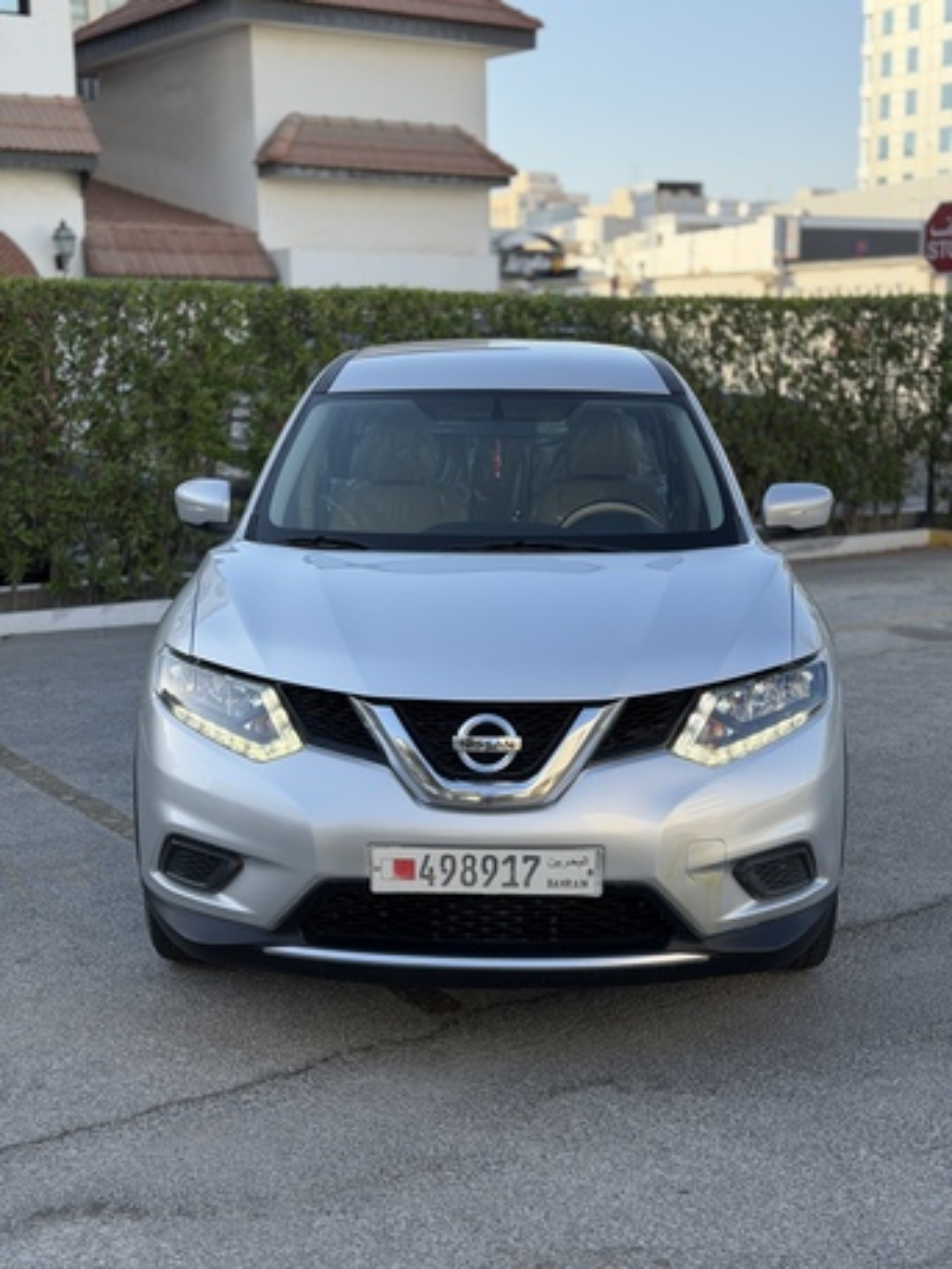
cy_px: 634
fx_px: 1759
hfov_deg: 30.3
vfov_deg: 39.6
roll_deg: +0.8
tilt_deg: -9.0
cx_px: 476
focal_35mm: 48
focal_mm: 6.76
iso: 80
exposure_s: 1/1715
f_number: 1.78
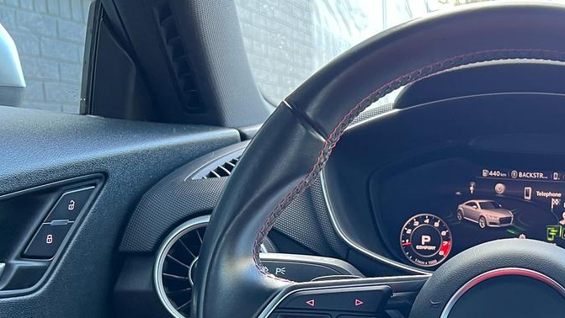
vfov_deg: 21.3
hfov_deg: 36.2
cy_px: 331
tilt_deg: -13.0
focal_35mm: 54
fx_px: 809
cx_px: 504
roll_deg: -0.8
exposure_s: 1/60
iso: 160
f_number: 1.5
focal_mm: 5.7
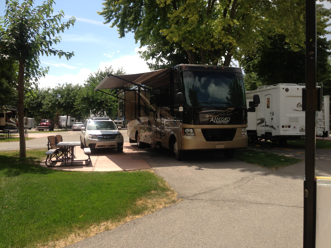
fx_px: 316
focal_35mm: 33
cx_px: 166
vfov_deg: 42.9
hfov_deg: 55.4
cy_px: 124
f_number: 2.4
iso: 50
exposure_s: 1/1323
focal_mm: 4.13
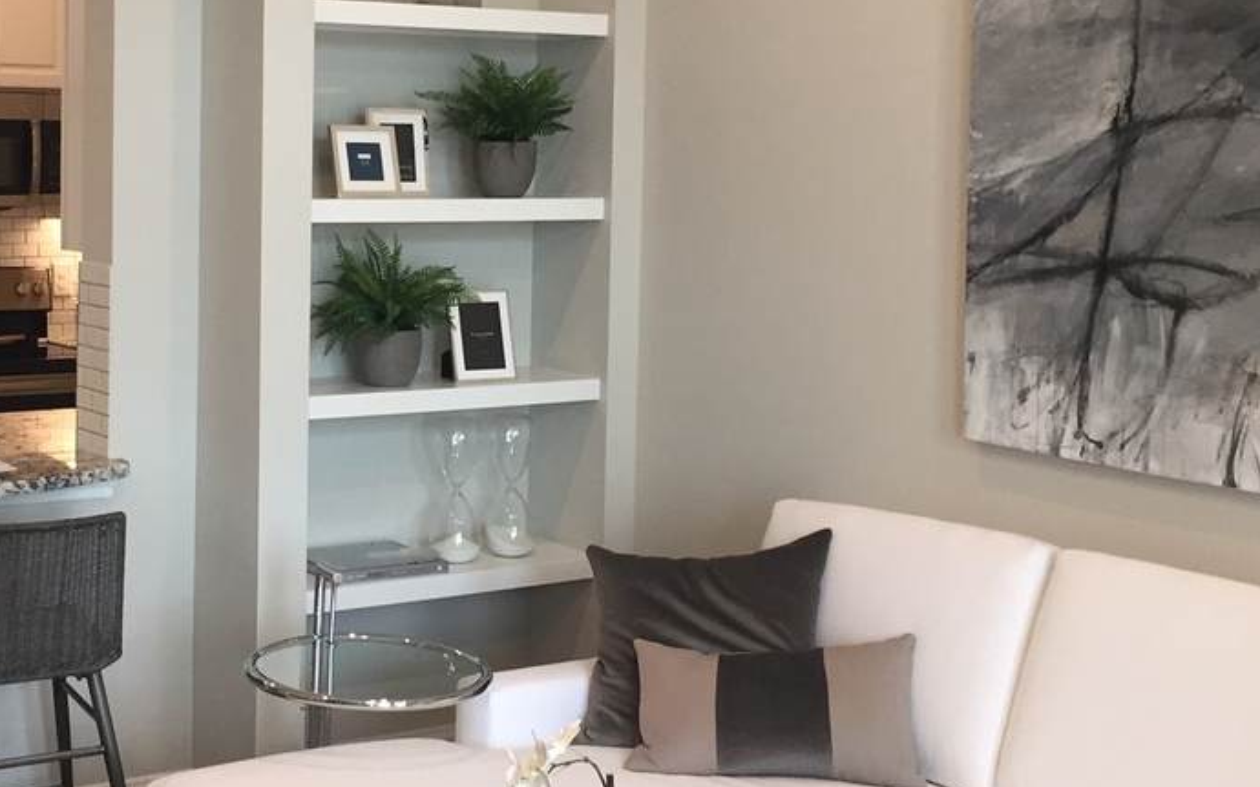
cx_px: 400
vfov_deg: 22.6
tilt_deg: -3.6
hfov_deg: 35.3
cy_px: 254
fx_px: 1957
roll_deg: -0.7
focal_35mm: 57
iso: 40
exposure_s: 1/30
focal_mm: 4.15
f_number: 2.2
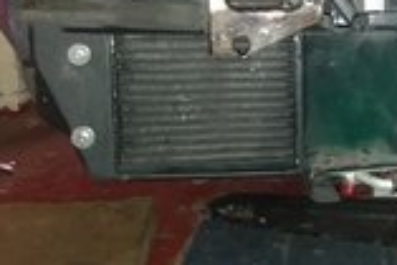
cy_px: 83
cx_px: 334
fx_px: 817
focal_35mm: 74
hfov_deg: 26.7
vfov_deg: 18.4
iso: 250
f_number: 1.9
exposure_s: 1/15
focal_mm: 3.7
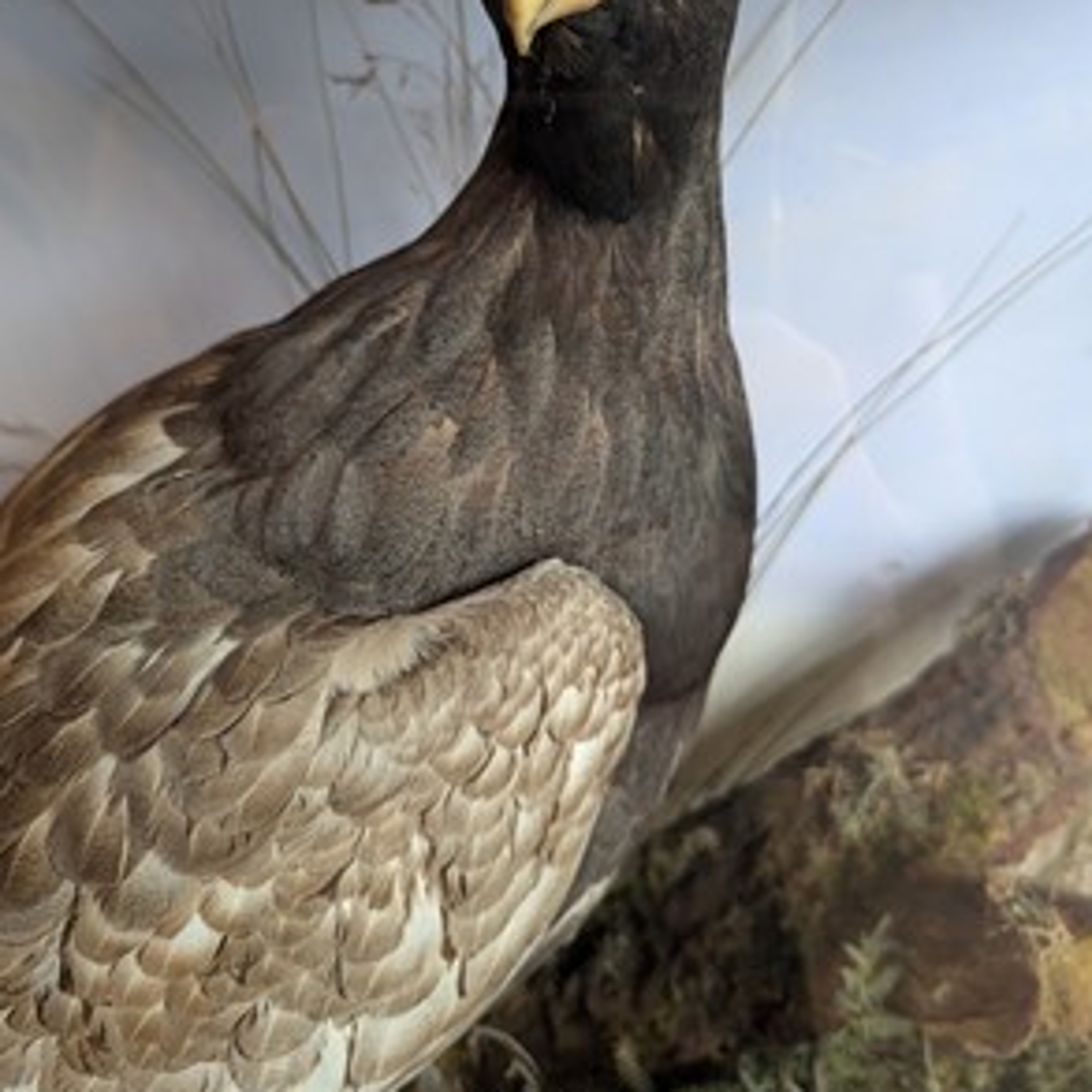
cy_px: 369
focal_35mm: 29
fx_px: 1035
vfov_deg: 54.6
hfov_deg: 55.6
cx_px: 553
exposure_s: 1/100
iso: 172
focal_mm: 6.81
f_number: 1.85
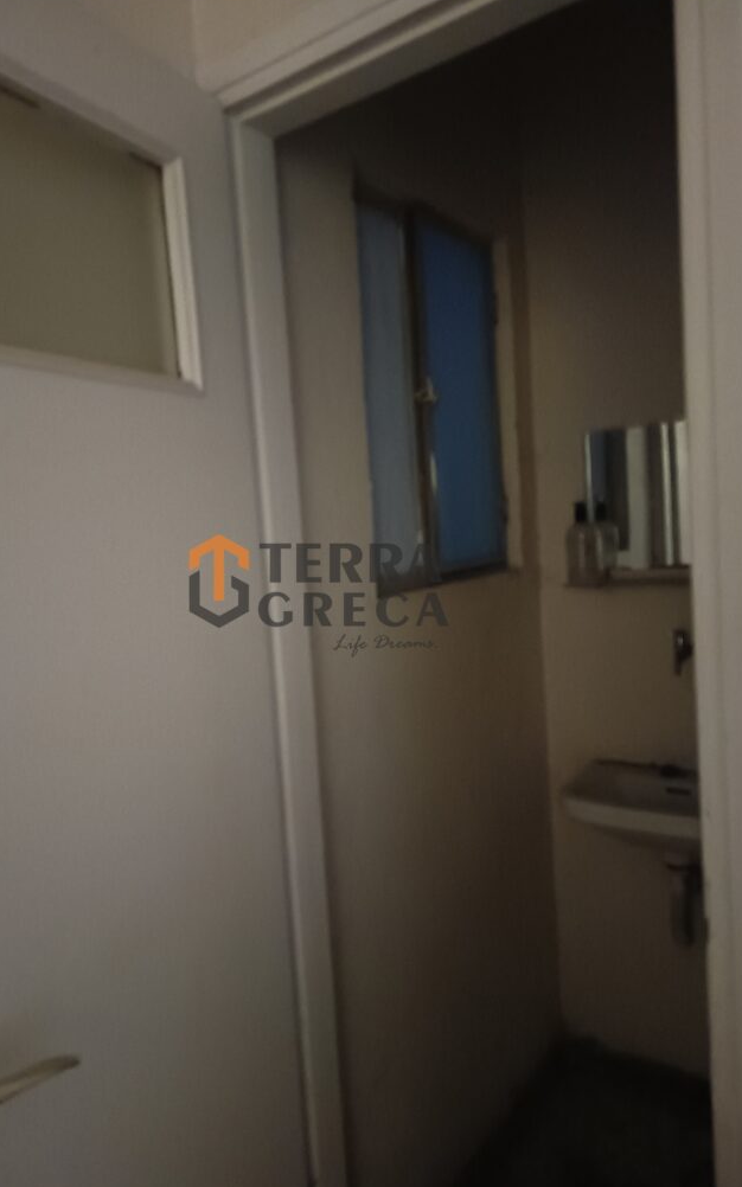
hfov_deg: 47.4
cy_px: 596
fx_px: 841
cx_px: 319
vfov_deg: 70.4
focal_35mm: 26
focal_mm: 5.27
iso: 12800
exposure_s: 1/14.3
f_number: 1.7
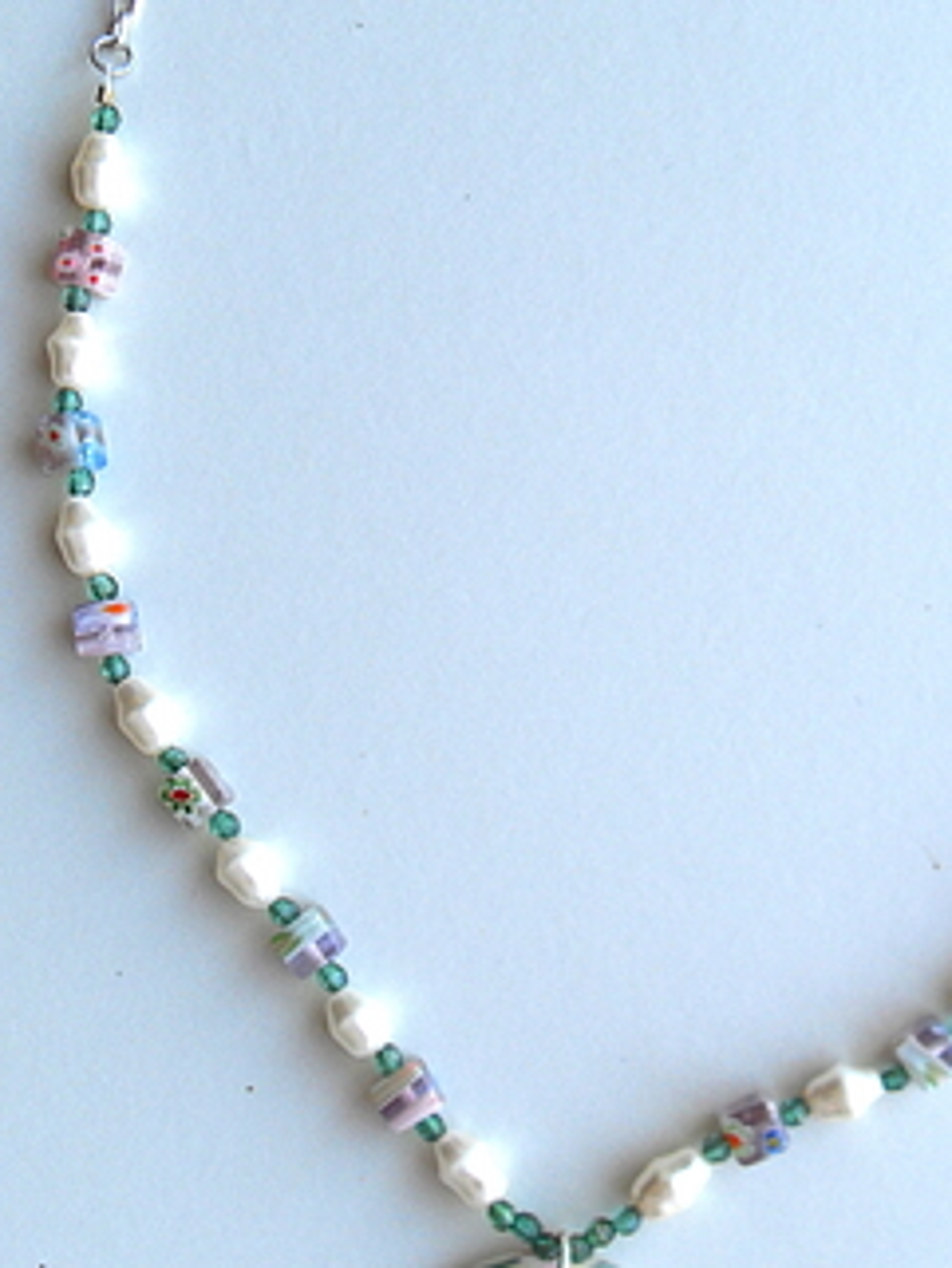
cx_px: 713
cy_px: 624
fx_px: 1942
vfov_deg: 36.2
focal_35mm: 53
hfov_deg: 27.2
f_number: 2.8
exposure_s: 1/90
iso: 100
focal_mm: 6.3
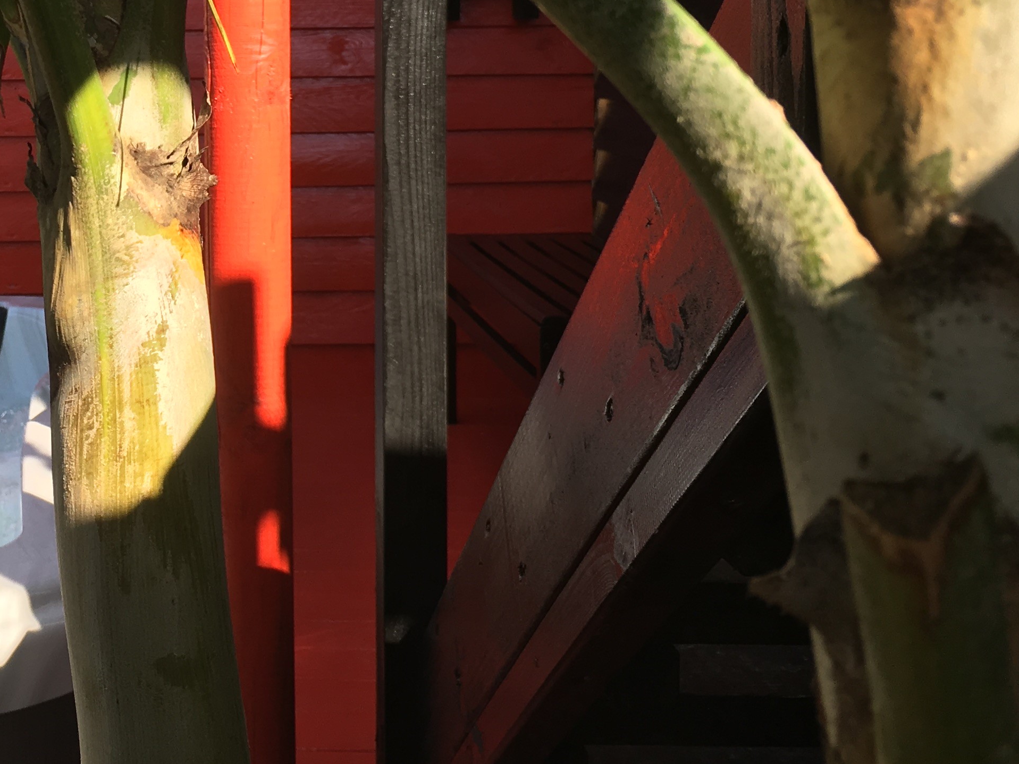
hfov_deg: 30.0
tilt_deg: -3.5
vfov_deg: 23.6
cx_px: 58
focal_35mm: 61
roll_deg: +1.2
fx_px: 1796
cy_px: 129
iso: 25
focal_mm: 4.15
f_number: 2.2
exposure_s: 1/582
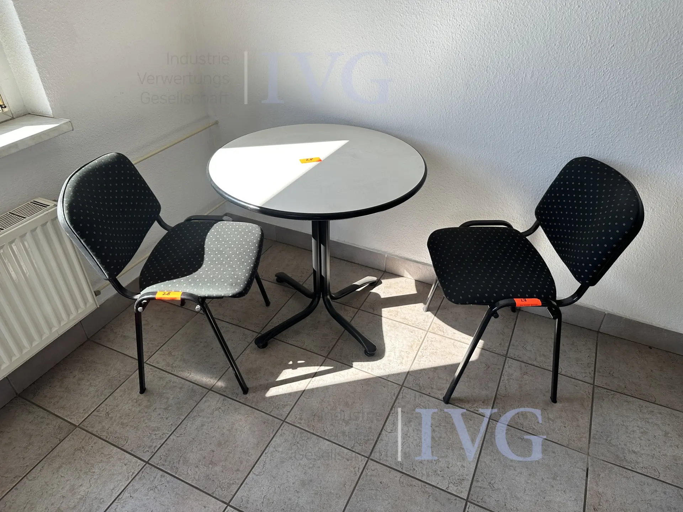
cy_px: 256
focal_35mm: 24
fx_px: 474
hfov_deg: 71.6
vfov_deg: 56.8
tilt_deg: -35.1
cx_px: 342
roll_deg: +0.4
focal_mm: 6.86
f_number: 1.78
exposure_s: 1/508
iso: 80
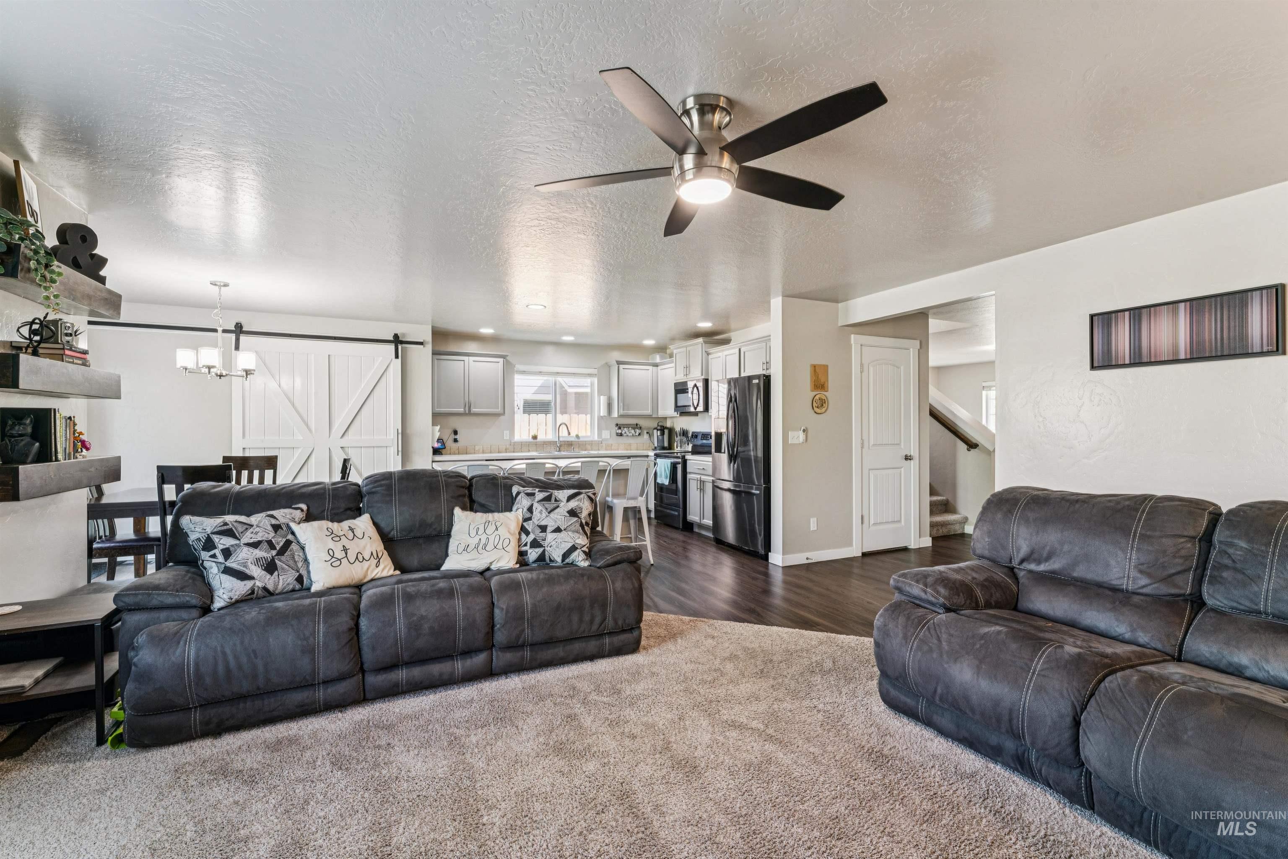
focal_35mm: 15
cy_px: 430
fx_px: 551
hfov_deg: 98.9
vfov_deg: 75.9
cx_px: 644
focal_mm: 15.4
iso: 400
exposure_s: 1/3.33
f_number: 13
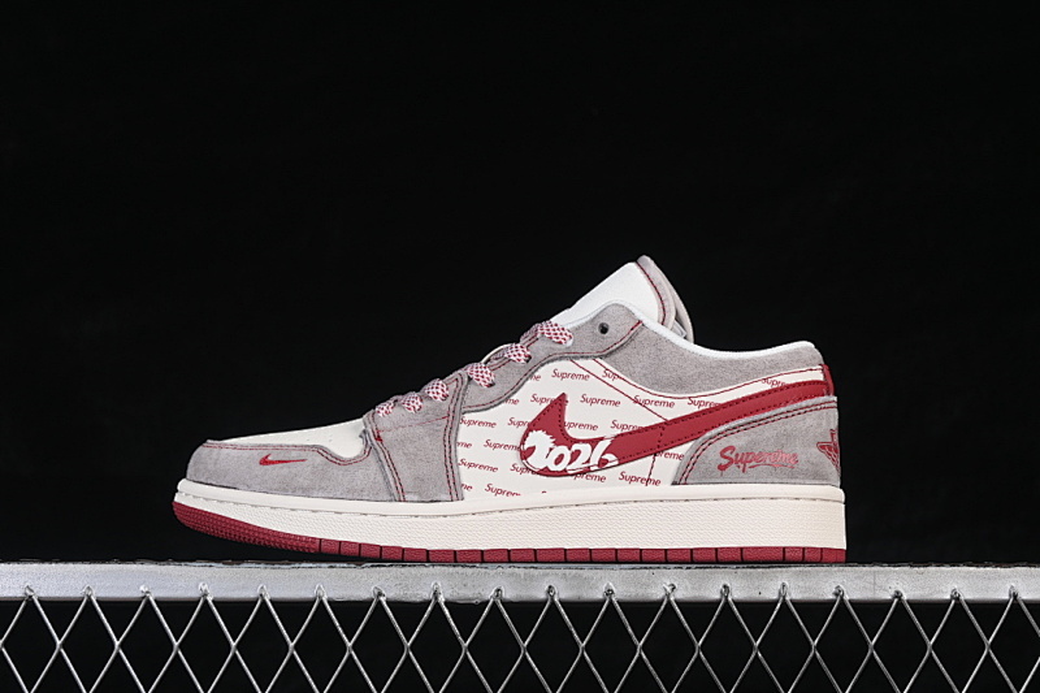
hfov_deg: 27.0
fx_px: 2166
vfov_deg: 18.2
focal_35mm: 75
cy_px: 346
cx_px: 520
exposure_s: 1/80
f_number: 8
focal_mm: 50
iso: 160
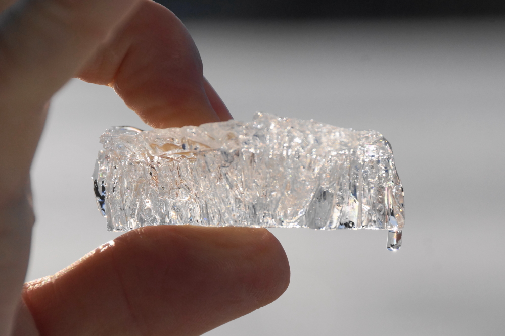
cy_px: 168
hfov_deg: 6.0
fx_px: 4839
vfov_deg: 4.0
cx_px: 252
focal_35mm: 345
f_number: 9
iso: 400
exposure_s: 1/1000
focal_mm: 230
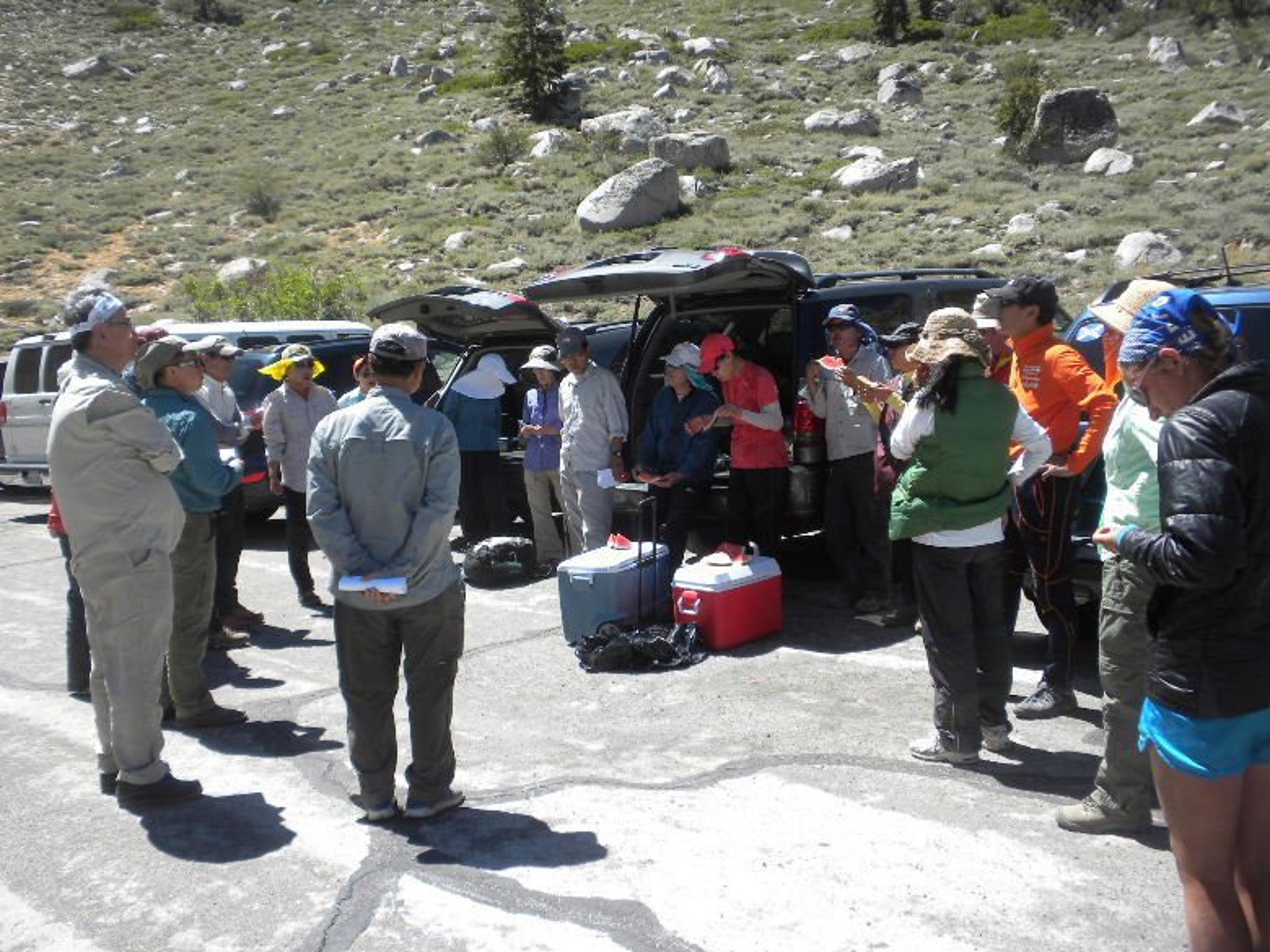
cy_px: 476
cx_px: 635
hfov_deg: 50.1
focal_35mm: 37
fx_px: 1357
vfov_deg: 38.7
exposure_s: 1/374
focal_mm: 6.6
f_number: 3.5
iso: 64
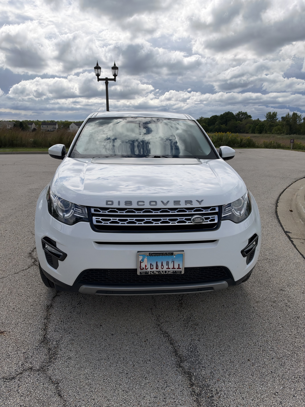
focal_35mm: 24
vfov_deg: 71.6
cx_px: 152
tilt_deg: -13.2
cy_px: 204
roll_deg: +0.1
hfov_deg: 56.8
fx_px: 282
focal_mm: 6.93
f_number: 1.8
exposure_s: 1/7874
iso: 64
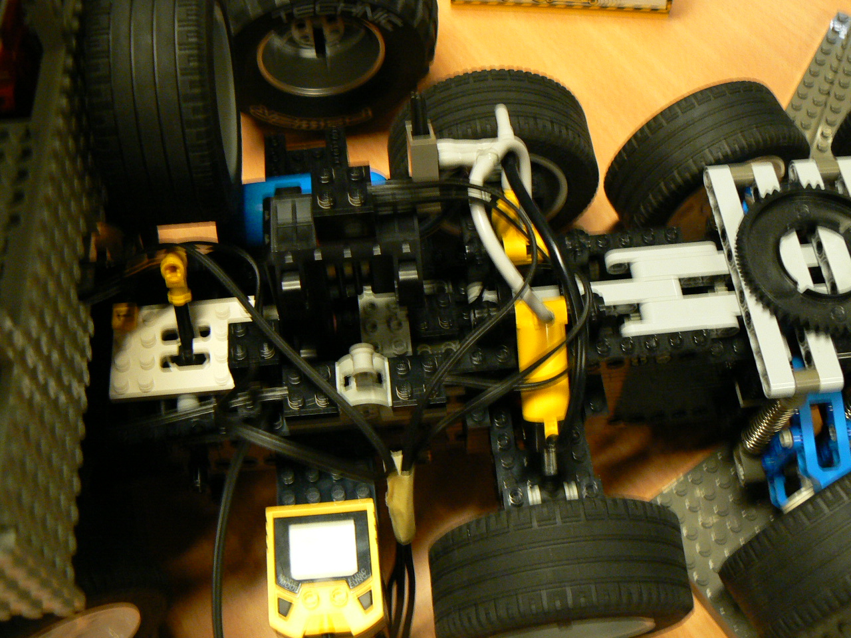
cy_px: 319
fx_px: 910
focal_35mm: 37
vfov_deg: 38.7
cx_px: 426
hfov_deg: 50.1
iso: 200
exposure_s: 1/15
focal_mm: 6
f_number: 2.8
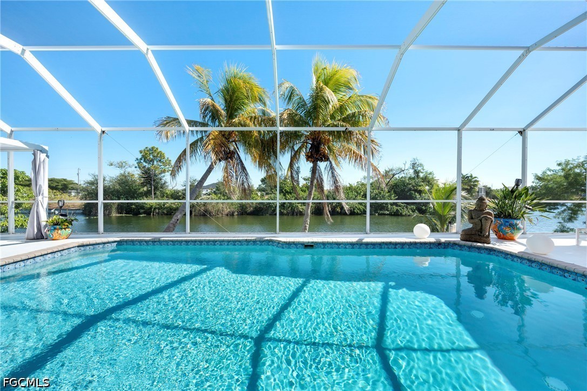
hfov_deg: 104.3
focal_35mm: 14
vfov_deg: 81.1
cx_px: 294
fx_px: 228
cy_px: 196
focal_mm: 14
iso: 100
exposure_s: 1/40
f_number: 8
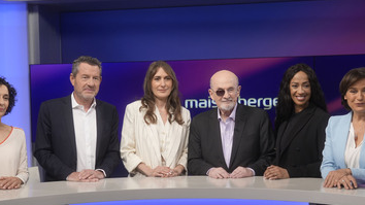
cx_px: 178
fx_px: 581
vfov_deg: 20.0
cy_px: 121
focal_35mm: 60
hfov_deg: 34.9
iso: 640
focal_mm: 30
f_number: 2.2
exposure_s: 1/320
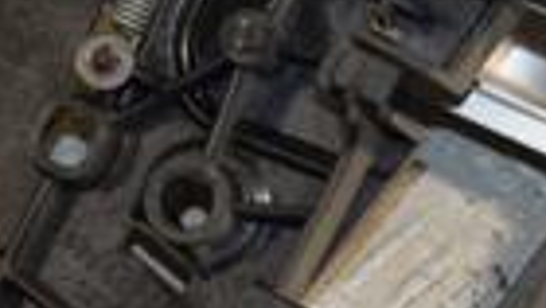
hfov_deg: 8.4
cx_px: 164
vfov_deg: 4.8
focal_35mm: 255
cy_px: 62
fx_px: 3695
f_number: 7.1
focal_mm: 38
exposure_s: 1/200
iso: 800
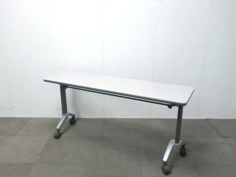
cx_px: 118
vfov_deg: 44.2
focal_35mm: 32
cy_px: 88
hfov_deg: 56.8
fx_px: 218
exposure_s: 1/60
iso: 800
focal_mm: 5.8
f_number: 3.5
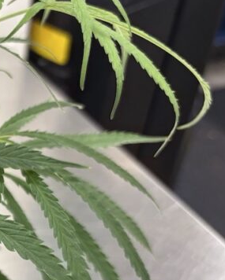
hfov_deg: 17.8
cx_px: -151
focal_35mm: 73
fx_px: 607
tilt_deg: -38.7
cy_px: 210
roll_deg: +6.2
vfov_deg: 25.7
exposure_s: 1/60
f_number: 1.6
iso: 100
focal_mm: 5.96
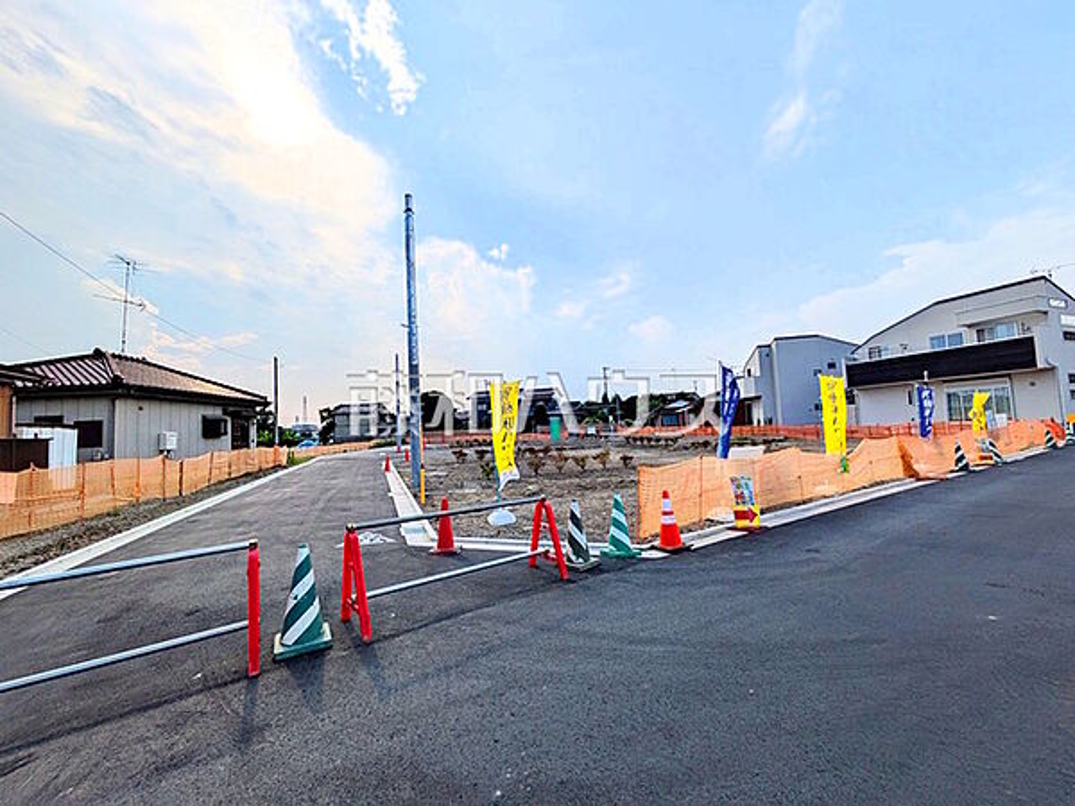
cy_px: 403
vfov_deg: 85.7
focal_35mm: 14
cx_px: 538
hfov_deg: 102.1
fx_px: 435
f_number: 2.2
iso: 53
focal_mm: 1.83
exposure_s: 1/4016
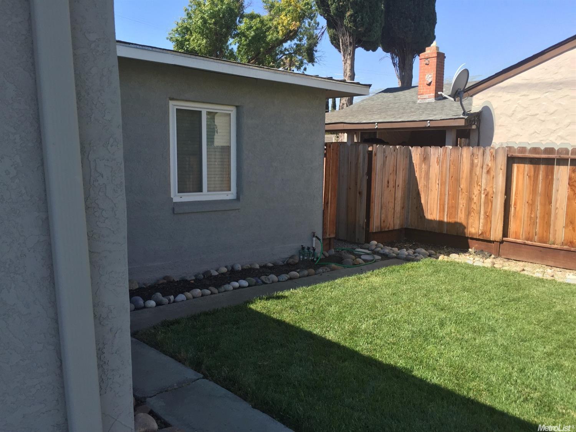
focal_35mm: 29
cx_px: 288
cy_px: 216
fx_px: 482
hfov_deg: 61.7
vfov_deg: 48.2
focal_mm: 4.15
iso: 32
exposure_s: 1/1041
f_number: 2.2
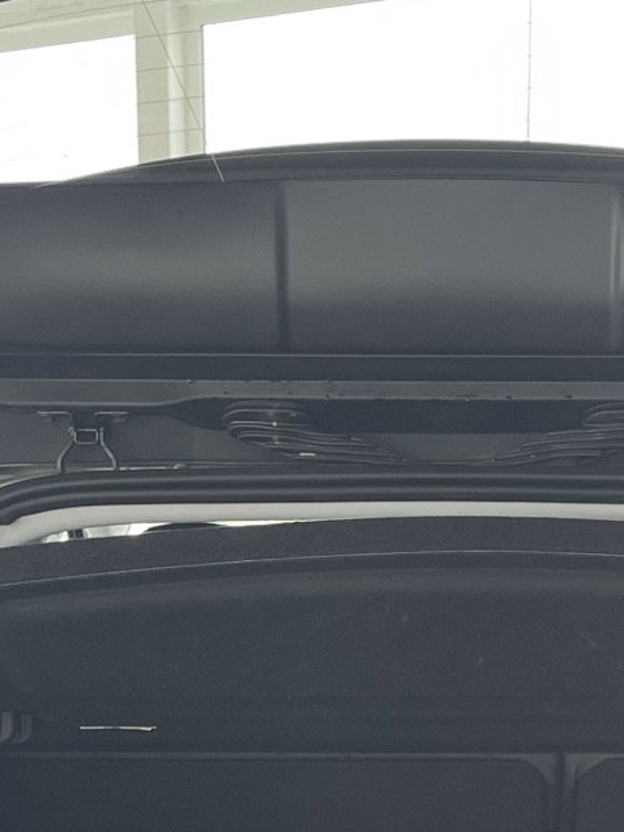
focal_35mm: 87
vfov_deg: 21.3
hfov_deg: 16.9
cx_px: 474
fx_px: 2091
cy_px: 930
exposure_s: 1/121
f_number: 1.6
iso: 100
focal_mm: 5.1
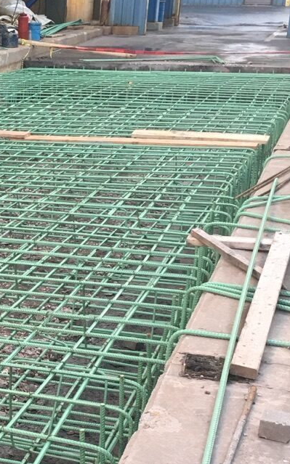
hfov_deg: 16.1
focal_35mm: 77
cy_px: 351
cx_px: -78
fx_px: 974
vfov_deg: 26.4
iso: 32
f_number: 2.2
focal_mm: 4.15
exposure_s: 1/30
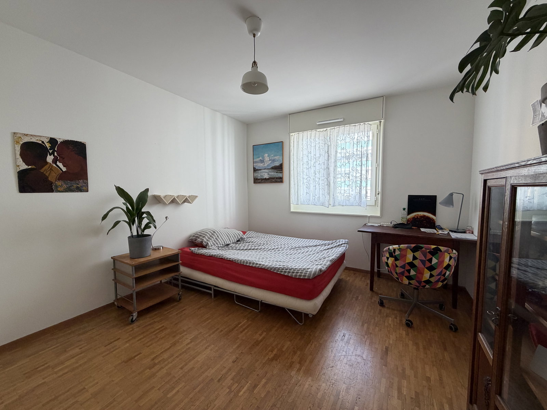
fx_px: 221
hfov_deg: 102.1
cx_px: 274
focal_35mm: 14
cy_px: 205
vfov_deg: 85.7
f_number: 2.2
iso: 160
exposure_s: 1/121
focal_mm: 2.22
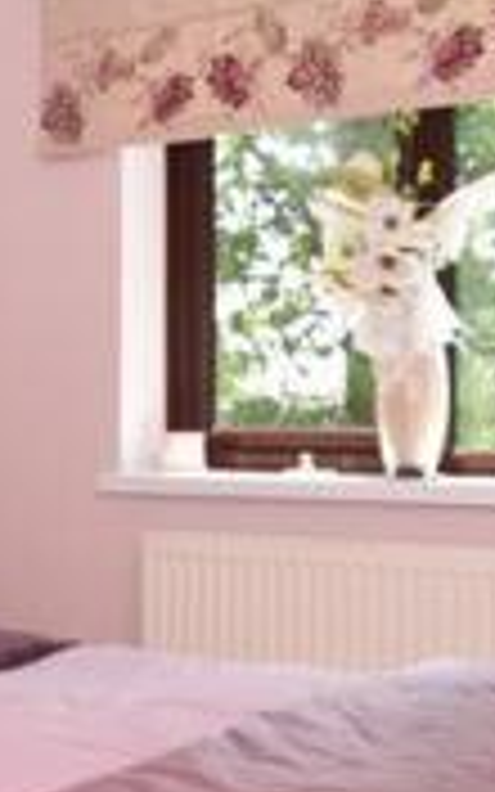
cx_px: -86
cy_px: 470
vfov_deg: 35.6
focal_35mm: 57
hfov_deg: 21.3
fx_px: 1230
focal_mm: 10
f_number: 6.3
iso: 200
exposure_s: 1/160
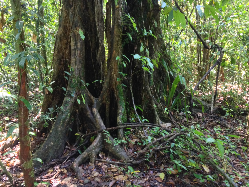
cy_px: 94
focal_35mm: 35
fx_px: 252
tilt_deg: -13.5
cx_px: 124
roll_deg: +0.2
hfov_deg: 52.6
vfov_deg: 40.7
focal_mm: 4.28
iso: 250
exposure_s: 1/20
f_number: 2.4
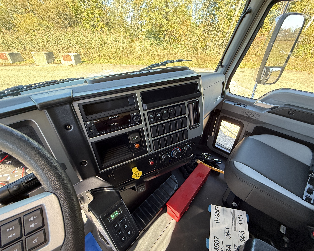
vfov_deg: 84.0
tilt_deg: -34.4
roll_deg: -1.0
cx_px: 163
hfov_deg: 96.7
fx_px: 139
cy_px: 122
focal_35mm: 15
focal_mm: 2.22
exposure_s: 1/99
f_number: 2.2
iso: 320
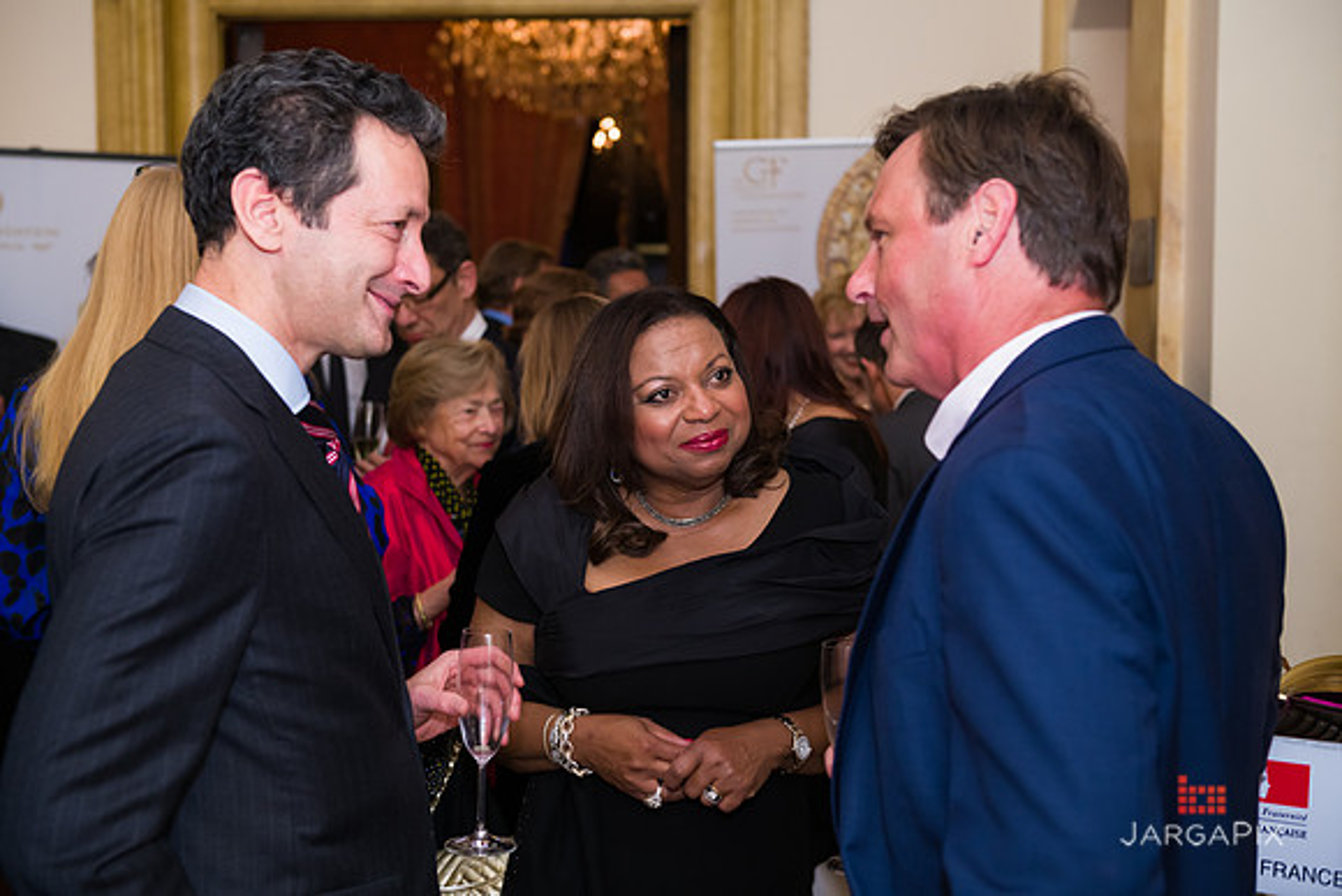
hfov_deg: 41.1
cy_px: 448
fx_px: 1790
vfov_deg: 28.1
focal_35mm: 48
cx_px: 671
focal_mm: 48
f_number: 3.5
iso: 1000
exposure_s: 1/125
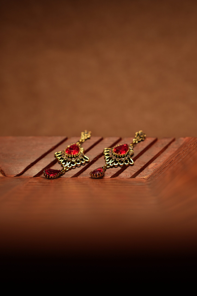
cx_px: 98
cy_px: 148
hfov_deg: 26.0
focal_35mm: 52
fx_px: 427
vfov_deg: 38.2
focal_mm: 35
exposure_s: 1/125
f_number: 2.5
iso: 160
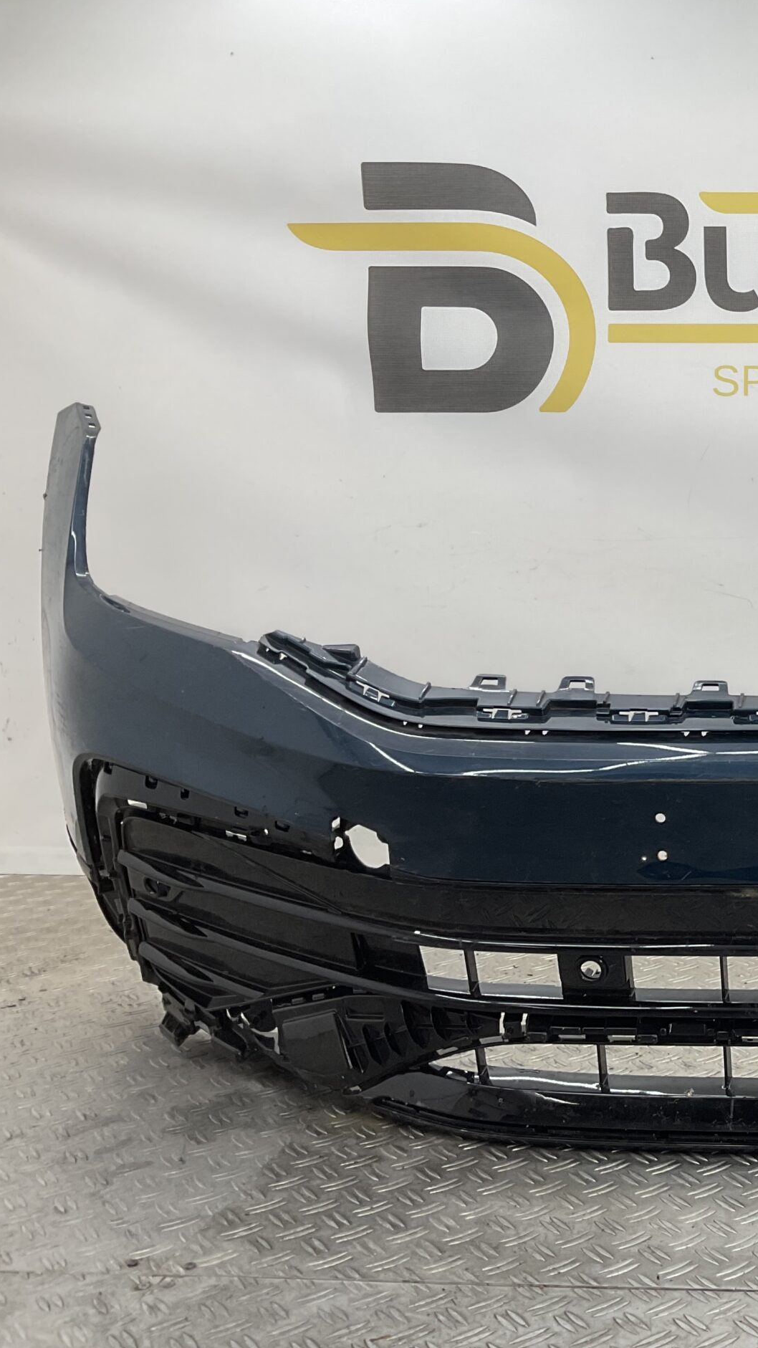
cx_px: 913
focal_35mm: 43
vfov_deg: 47.4
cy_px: 662
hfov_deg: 25.0
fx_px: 1537
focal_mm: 3
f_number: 1.8
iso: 16
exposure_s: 1/109
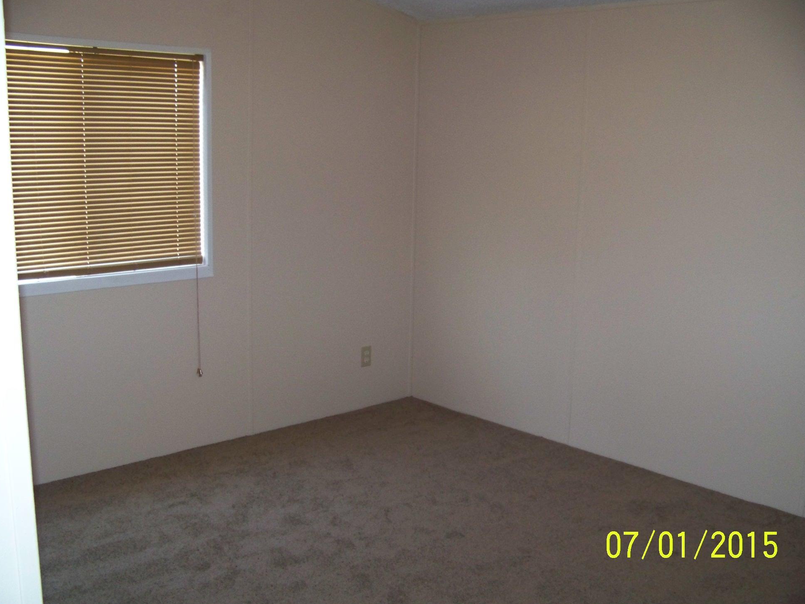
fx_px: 884
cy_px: 311
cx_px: 399
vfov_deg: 37.7
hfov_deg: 49.0
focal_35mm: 38
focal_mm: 5.85
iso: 200
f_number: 2.8
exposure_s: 1/30
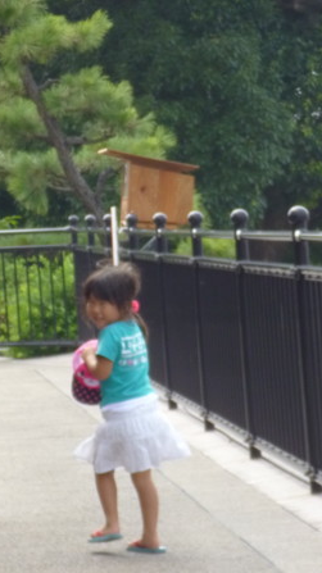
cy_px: 287
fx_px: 3253
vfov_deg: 10.1
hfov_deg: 5.7
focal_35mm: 214
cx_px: 140
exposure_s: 1/125
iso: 160
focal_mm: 21.5
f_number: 6.4
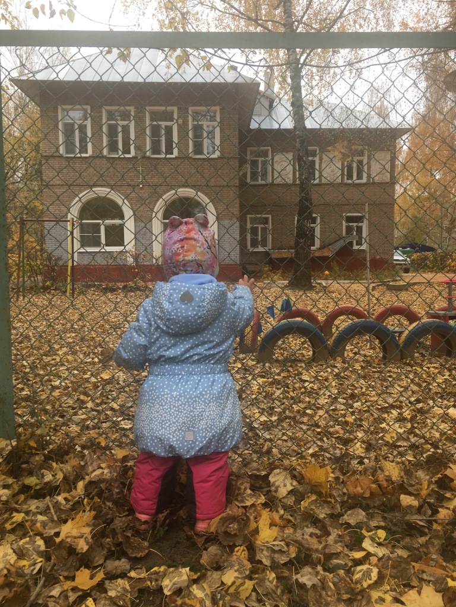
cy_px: 304
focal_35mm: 29
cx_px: 228
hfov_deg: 48.2
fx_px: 509
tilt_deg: -4.9
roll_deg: +2.2
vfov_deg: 61.7
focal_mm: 4.15
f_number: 2.2
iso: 25
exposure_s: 1/50
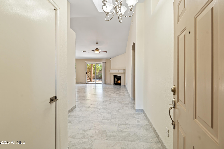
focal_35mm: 16
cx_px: 112
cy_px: 74
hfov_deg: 96.7
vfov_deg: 73.7
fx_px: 100
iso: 800
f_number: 8
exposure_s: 1/10
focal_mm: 16
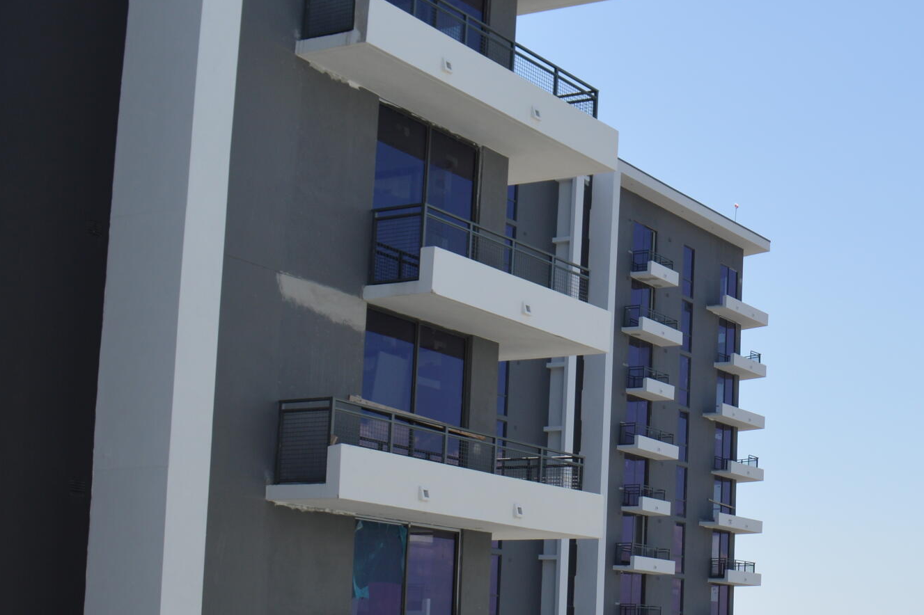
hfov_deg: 31.0
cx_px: 873
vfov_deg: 21.8
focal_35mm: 61
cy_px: 546
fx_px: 1565
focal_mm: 18
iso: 100
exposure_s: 1/320
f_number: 8
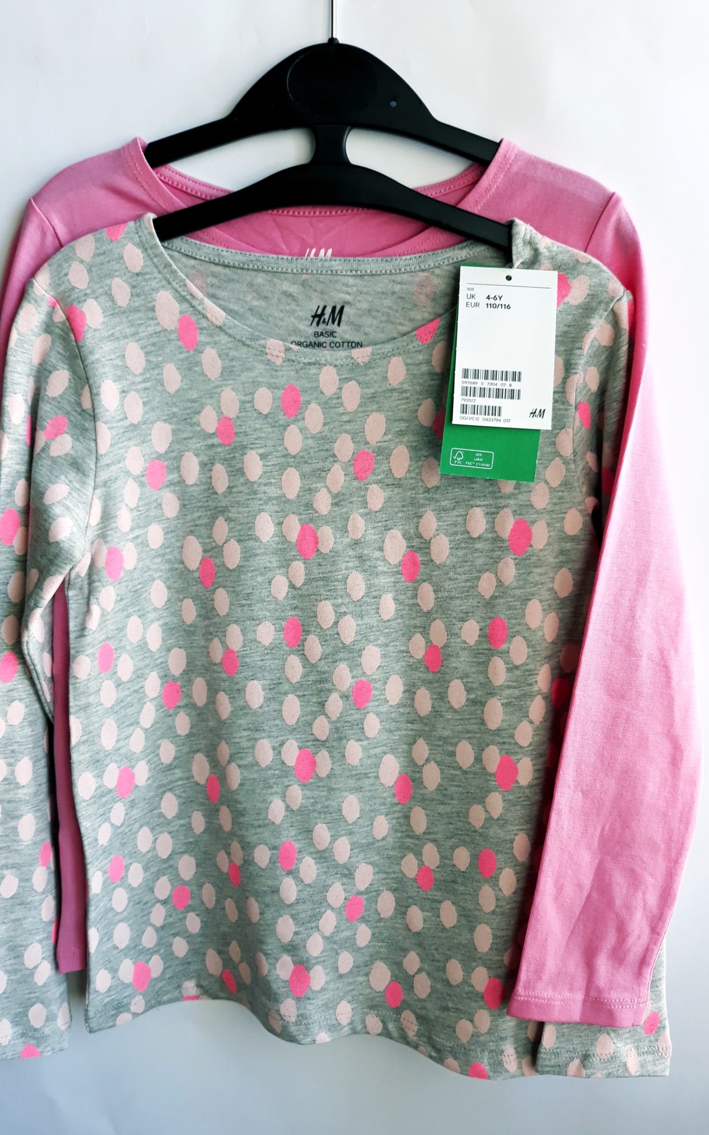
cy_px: 563
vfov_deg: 64.6
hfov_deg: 43.1
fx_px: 897
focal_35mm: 29
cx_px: 336
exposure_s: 1/50
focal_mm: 3.71
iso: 40
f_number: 1.7
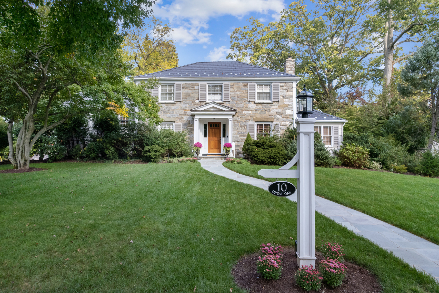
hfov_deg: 78.6
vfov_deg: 57.2
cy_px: 146
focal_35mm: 22
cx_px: 220
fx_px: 268
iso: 110
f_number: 2.8
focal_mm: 8.38
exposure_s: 1/640
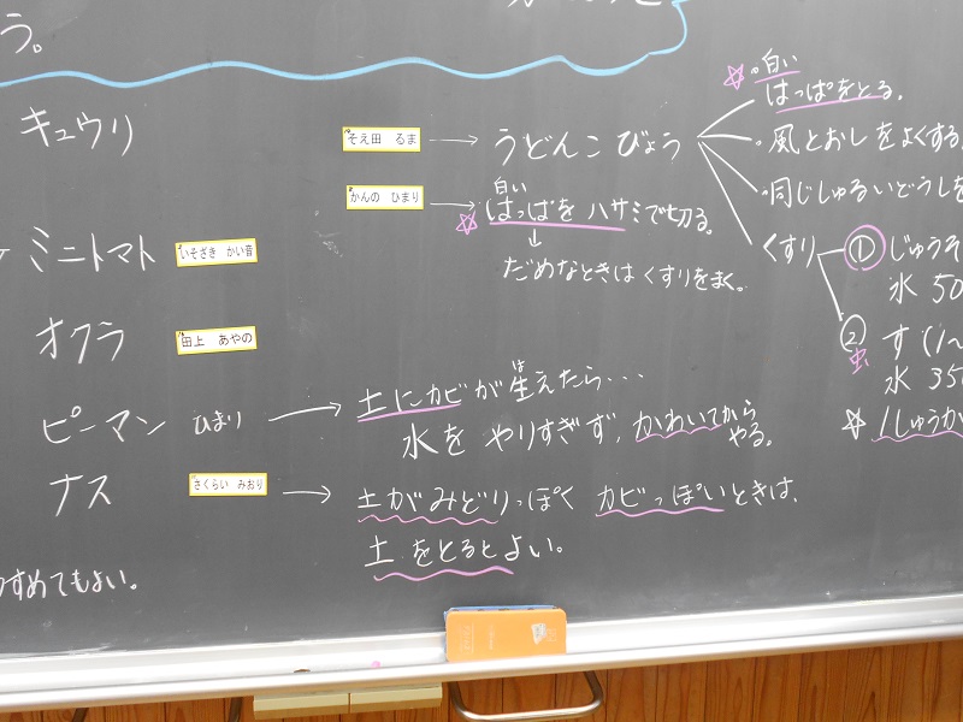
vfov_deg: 44.2
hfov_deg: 56.8
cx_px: 482
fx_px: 890
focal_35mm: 32
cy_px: 361
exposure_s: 1/30
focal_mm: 5.8
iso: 220
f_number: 3.6
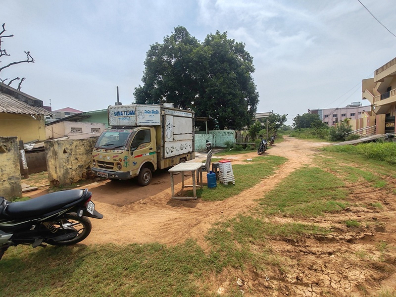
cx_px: 198
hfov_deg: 94.5
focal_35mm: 16
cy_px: 148
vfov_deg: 78.1
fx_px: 183
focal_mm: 1.96
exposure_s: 1/2400
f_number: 2.2
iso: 50
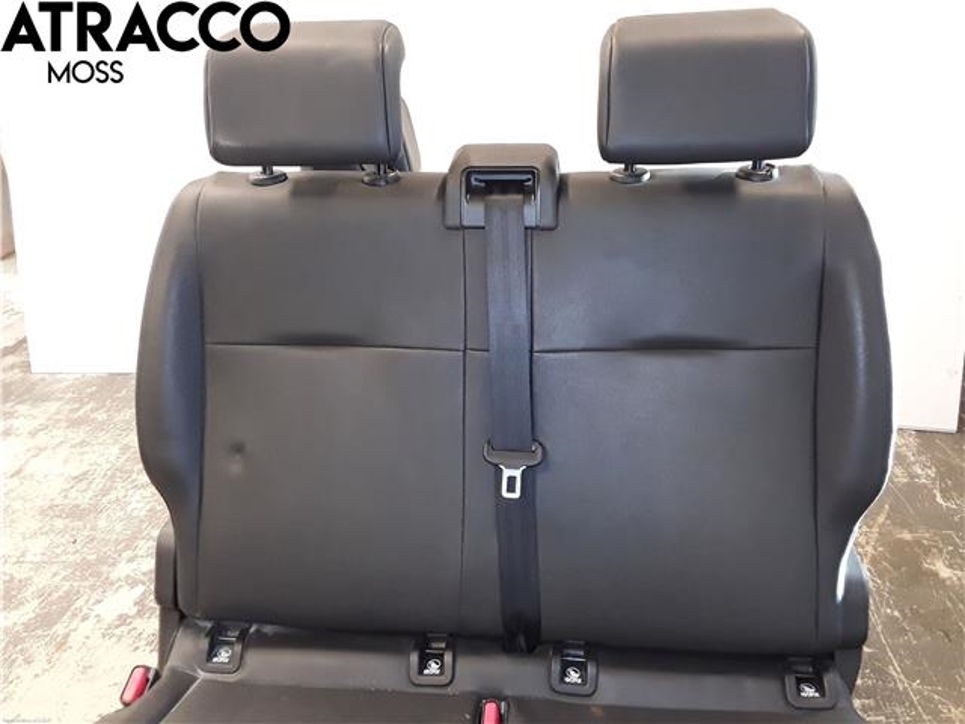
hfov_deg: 63.4
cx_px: 482
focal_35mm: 28
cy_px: 362
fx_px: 781
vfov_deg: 49.7
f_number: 1.9
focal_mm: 2.91
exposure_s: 1/33
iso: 160
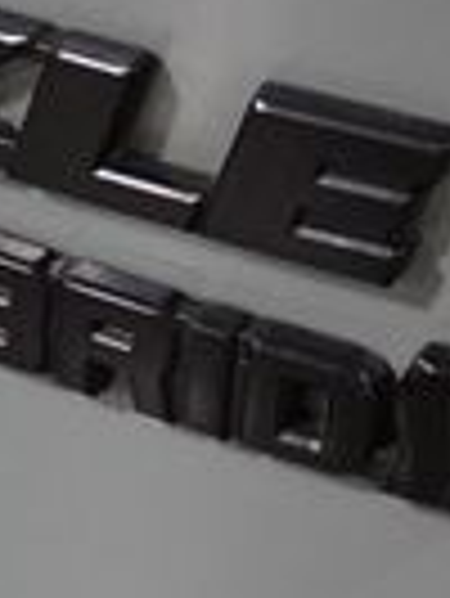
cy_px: -9
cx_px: 171
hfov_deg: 9.0
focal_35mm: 166
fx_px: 2873
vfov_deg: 11.8
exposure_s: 1/60
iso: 2500
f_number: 4.5
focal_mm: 24
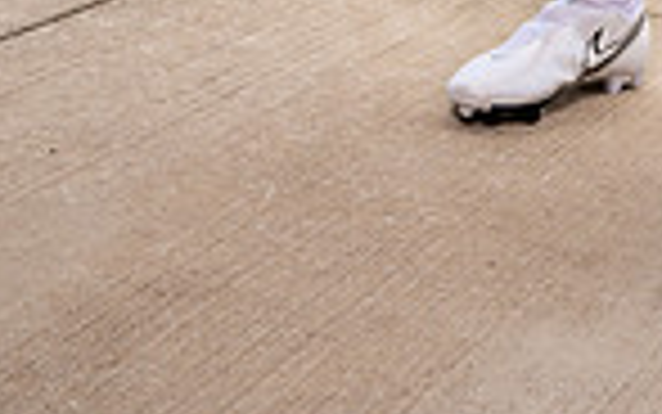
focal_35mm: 112
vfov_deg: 10.4
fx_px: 2021
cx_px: 590
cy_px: -522
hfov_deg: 18.3
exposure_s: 1/125
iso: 100
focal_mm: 36
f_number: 9
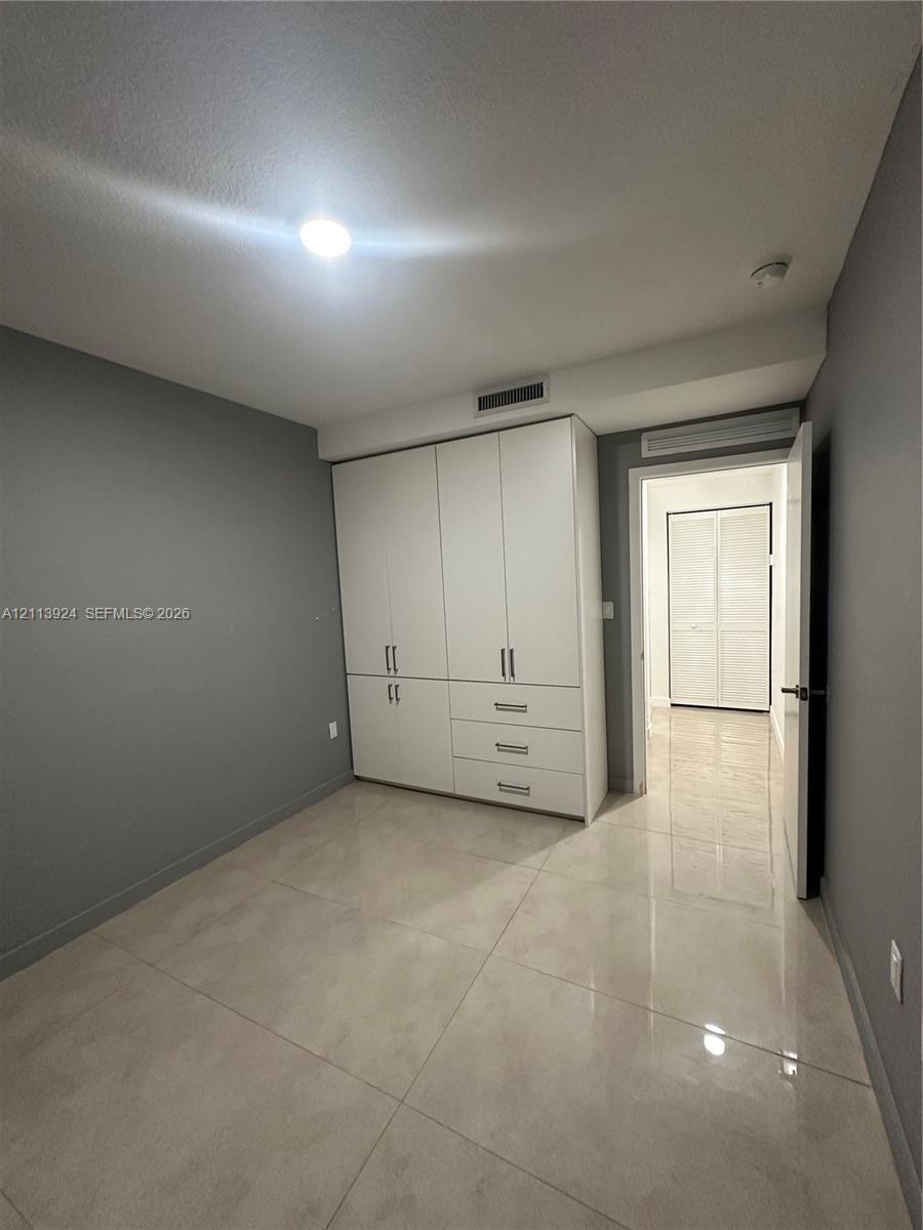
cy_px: 615
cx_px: 462
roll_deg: +1.9
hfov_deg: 85.7
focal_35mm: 14
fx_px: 498
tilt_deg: -3.1
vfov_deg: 102.1
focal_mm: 2.22
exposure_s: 1/60
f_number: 2.2
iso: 320
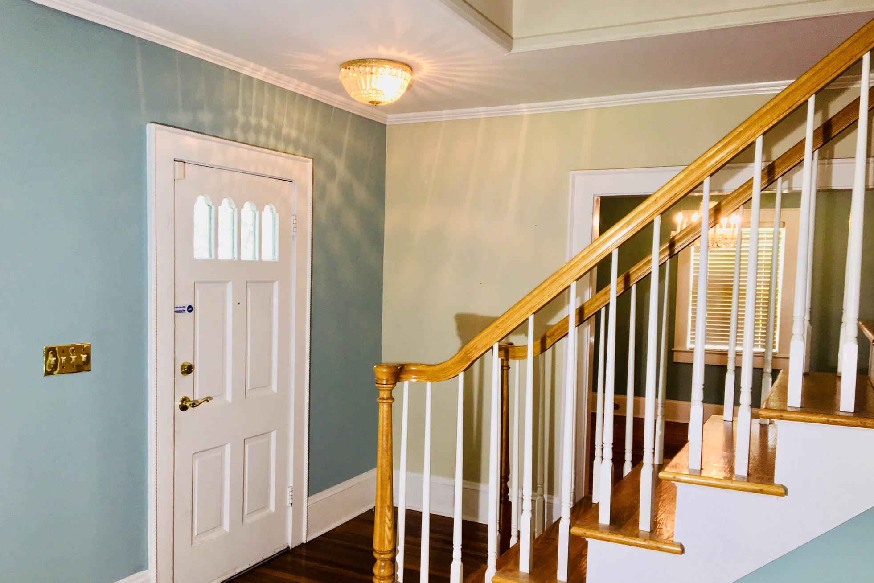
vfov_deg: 42.3
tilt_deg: -4.3
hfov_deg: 60.3
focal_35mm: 31
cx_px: 427
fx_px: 753
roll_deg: -0.6
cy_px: 326
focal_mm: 4.15
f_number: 2.2
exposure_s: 1/30
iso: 40
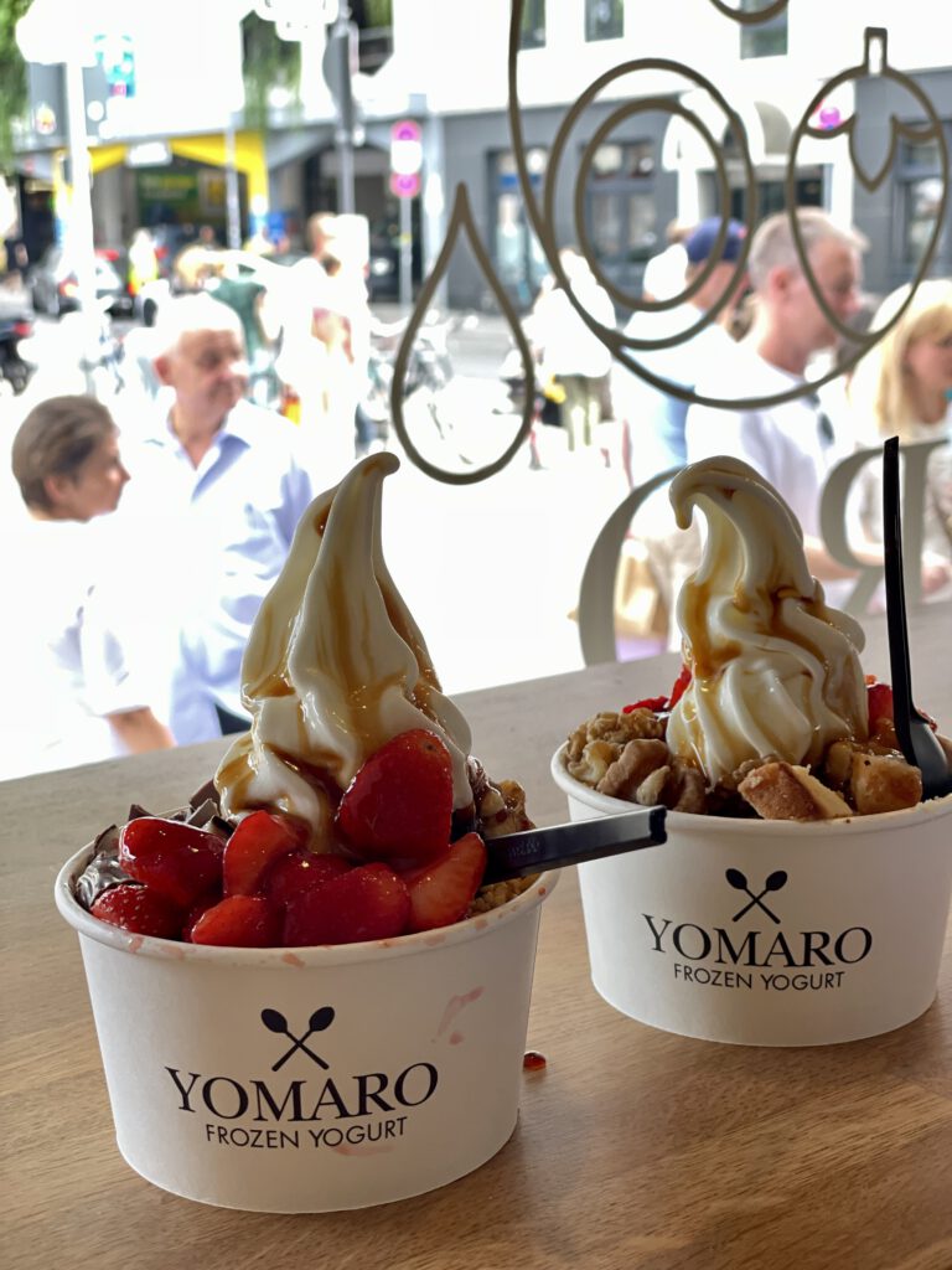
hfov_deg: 28.0
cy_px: 635
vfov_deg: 36.8
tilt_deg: -12.1
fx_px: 1907
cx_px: 476
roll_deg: +1.1
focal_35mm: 52
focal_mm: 6
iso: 160
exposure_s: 1/122
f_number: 2
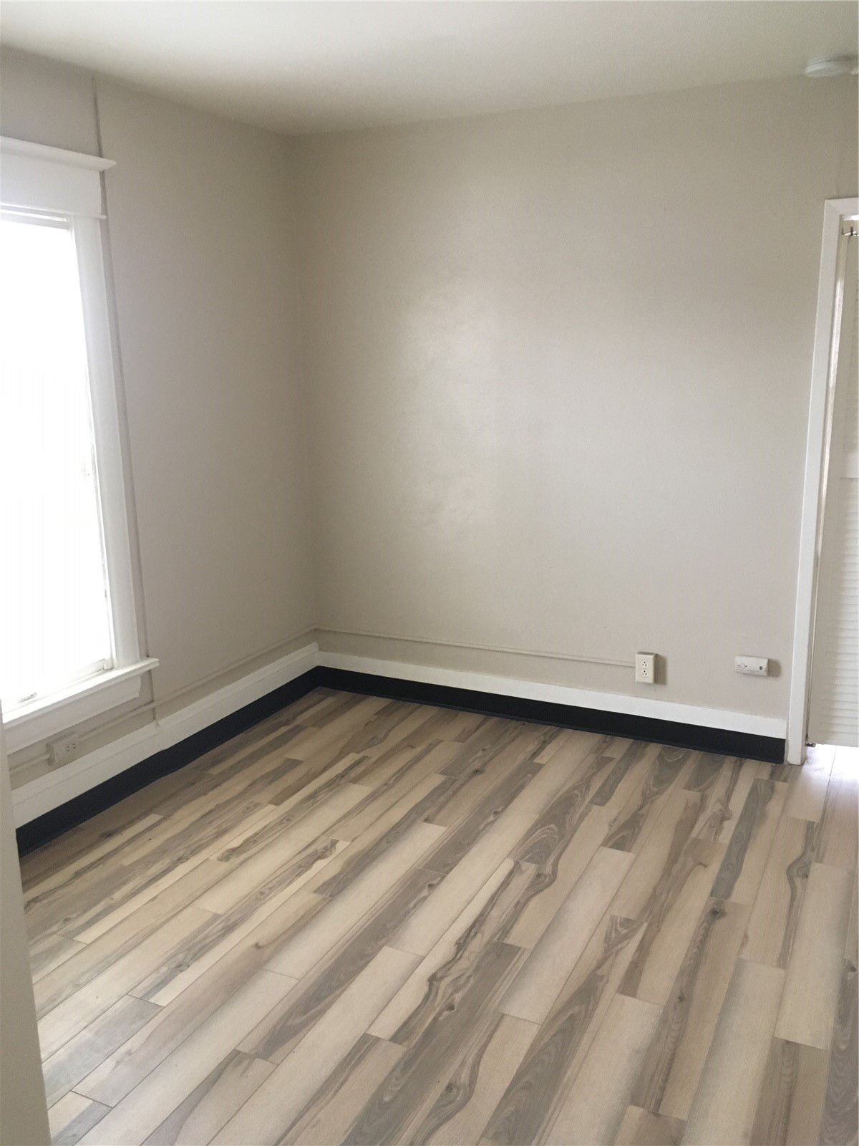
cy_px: 573
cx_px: 430
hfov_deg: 48.2
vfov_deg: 61.7
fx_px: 960
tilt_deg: -16.4
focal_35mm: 29
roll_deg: +0.3
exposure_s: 1/30
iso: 160
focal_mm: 4.15
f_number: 2.2
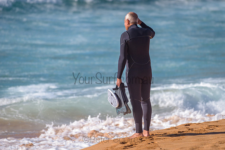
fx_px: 3572
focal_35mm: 571
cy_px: 73
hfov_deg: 3.6
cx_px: 129
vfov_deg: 2.4
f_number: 5.6
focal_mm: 500
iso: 200
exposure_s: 1/2000
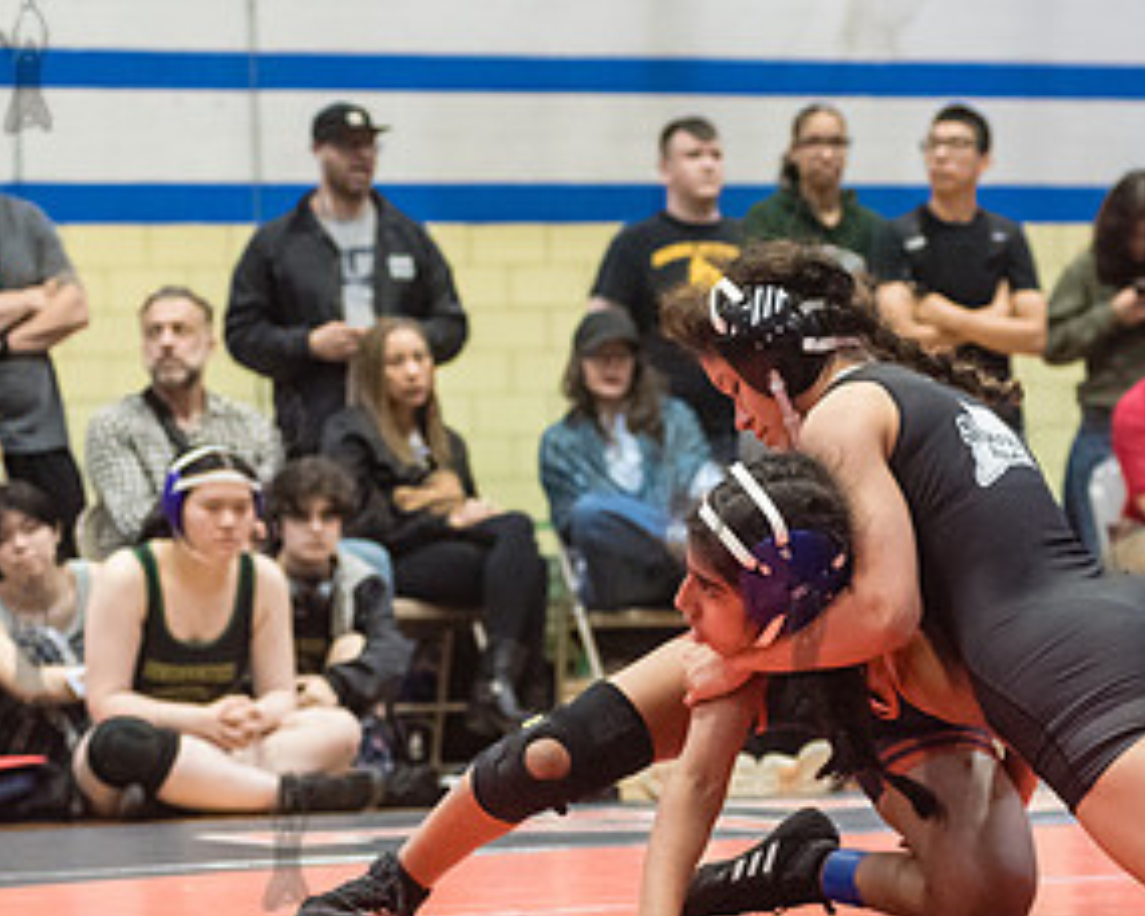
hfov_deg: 12.6
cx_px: 804
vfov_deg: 10.1
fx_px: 5185
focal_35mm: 153
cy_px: 645
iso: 8000
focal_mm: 80
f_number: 3.5
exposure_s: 1/400
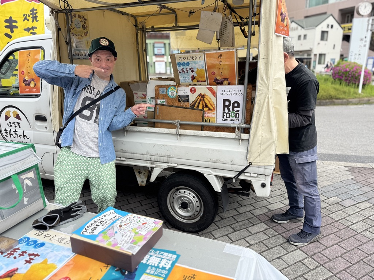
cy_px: 140
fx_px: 259
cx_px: 187
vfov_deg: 56.8
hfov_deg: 71.6
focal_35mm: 24
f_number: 1.78
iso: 80
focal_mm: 6.76
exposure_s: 1/1818
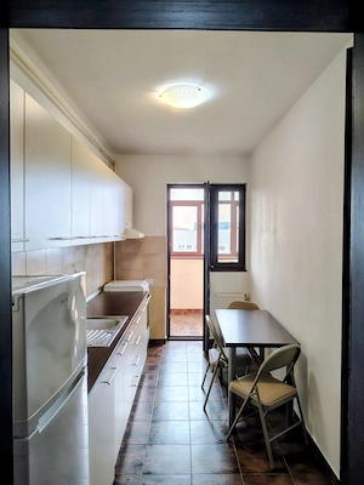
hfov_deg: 56.8
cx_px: 182
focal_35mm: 24
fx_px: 336
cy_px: 242
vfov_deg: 71.6
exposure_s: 1/100
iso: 354
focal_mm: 5.56
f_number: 1.8
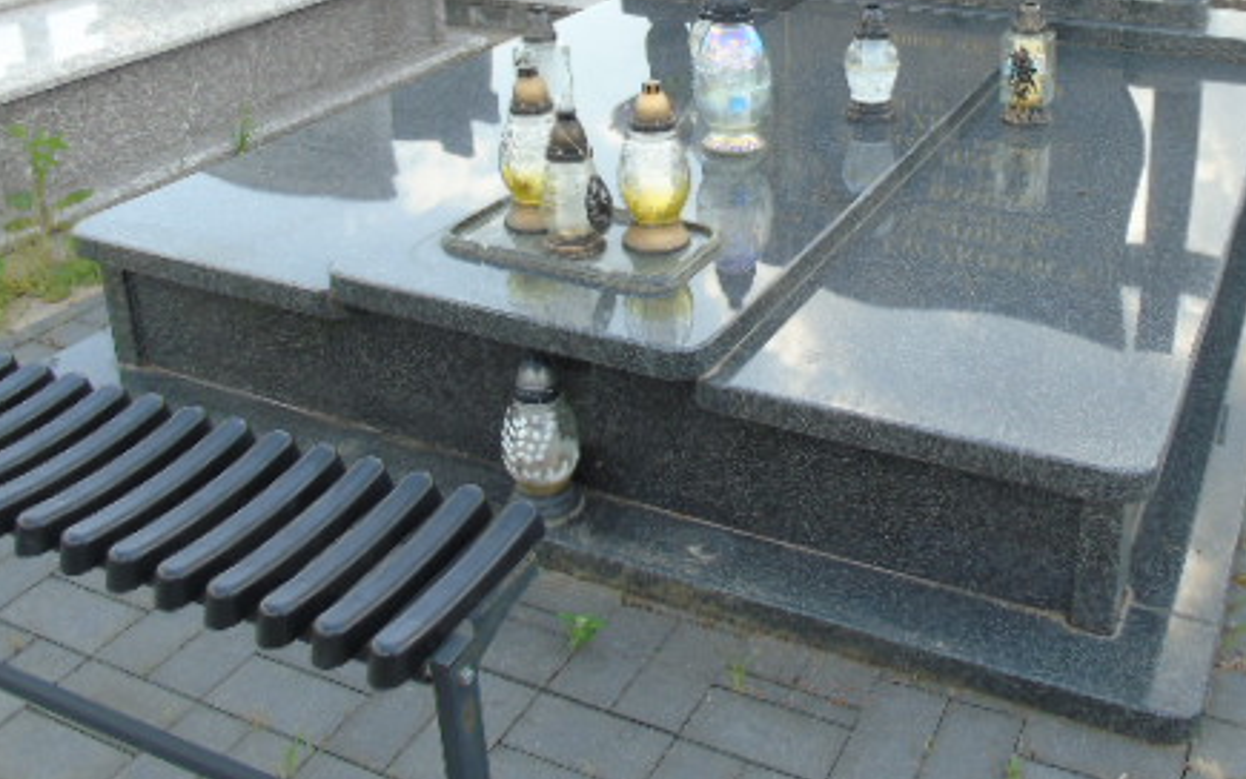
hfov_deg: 49.7
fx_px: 1325
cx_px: 802
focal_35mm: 39
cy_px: 137
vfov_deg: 31.8
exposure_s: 1/200
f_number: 3.4
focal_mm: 4.4
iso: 80
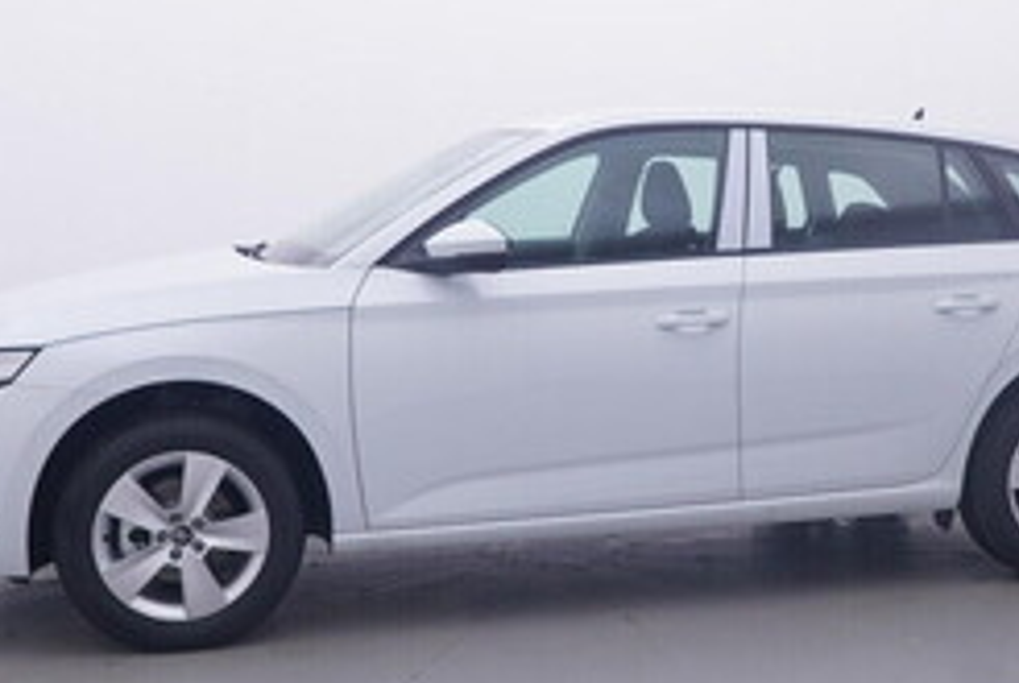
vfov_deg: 27.0
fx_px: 1421
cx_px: 574
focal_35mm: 50
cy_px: 271
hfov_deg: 39.4
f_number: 5
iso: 200
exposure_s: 1/80
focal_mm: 15
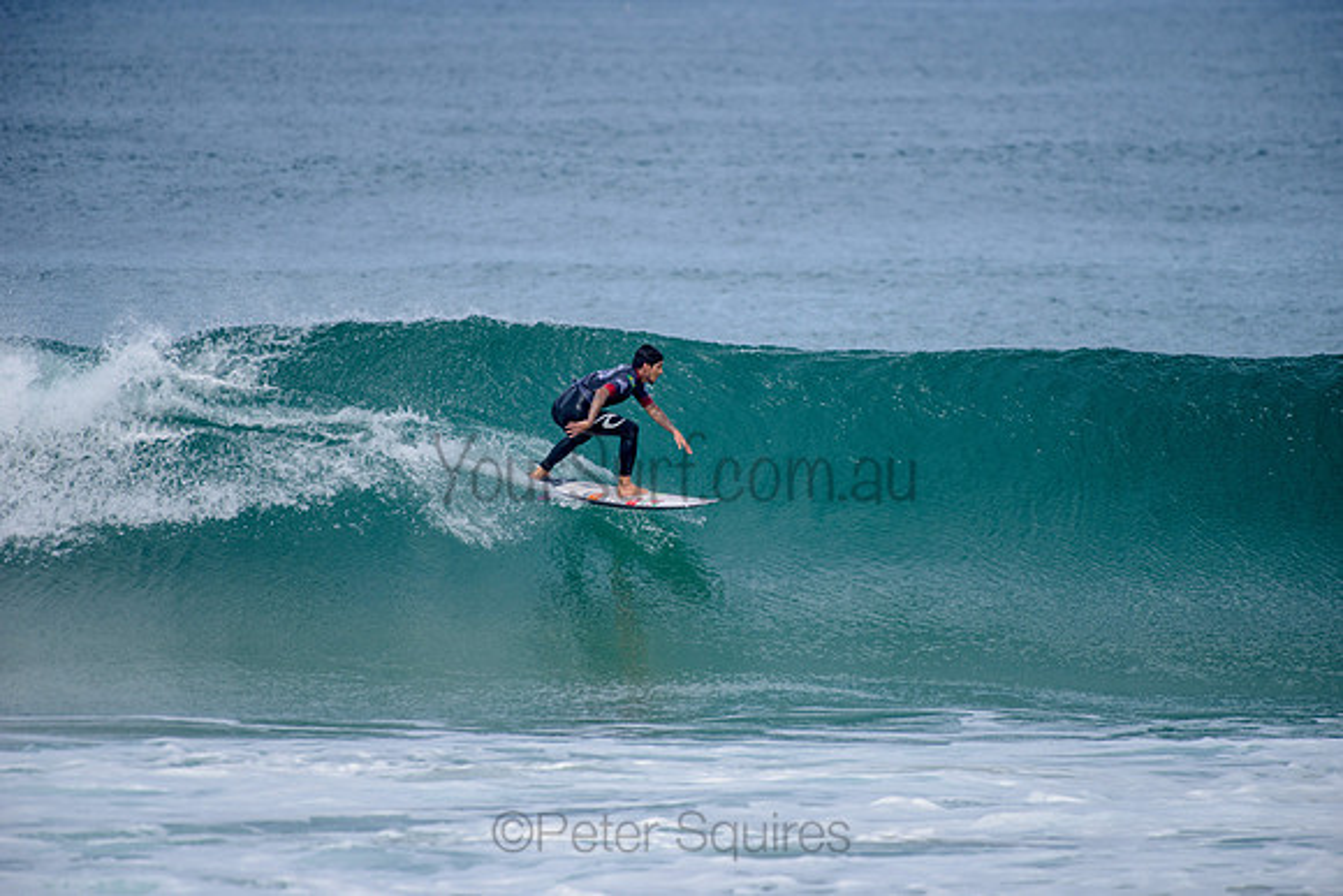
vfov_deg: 2.8
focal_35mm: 500
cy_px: 448
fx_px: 18656
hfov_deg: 4.1
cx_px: 672
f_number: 5.6
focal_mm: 500
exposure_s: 1/2000
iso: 250
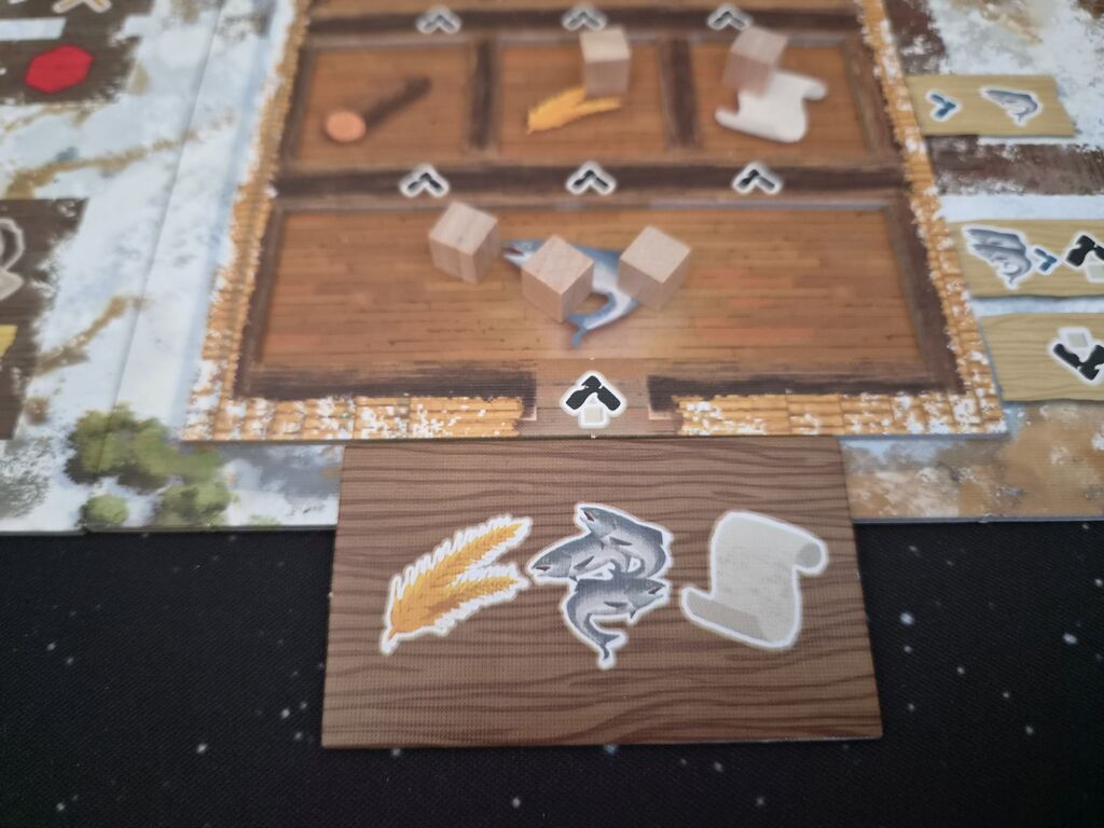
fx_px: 734
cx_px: 552
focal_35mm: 23
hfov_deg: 73.9
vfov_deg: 58.9
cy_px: 414
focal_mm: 5.4
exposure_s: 1/100
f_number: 1.8
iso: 1600
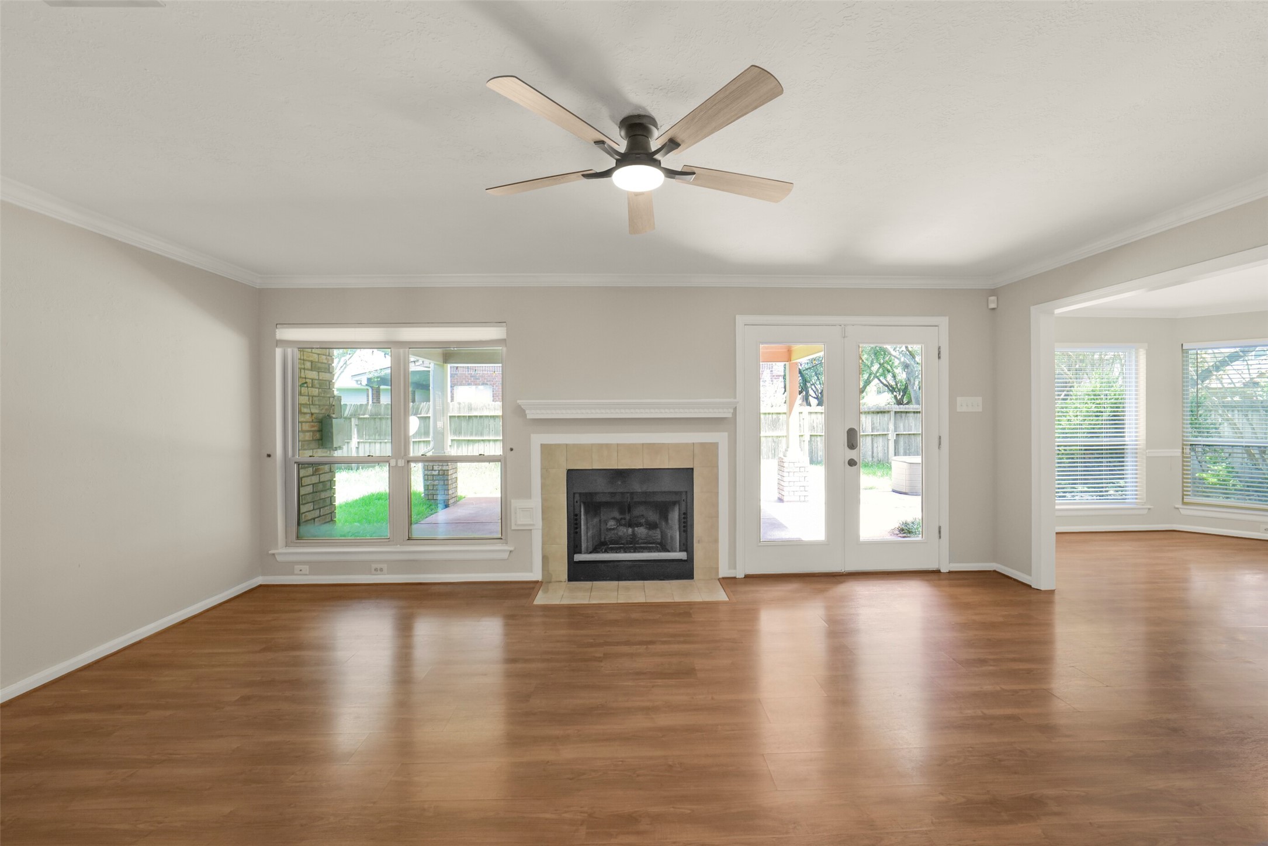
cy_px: 423
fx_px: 493
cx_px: 634
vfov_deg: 81.2
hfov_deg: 104.2
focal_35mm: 14
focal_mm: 14
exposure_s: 1/10
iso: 500
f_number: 11
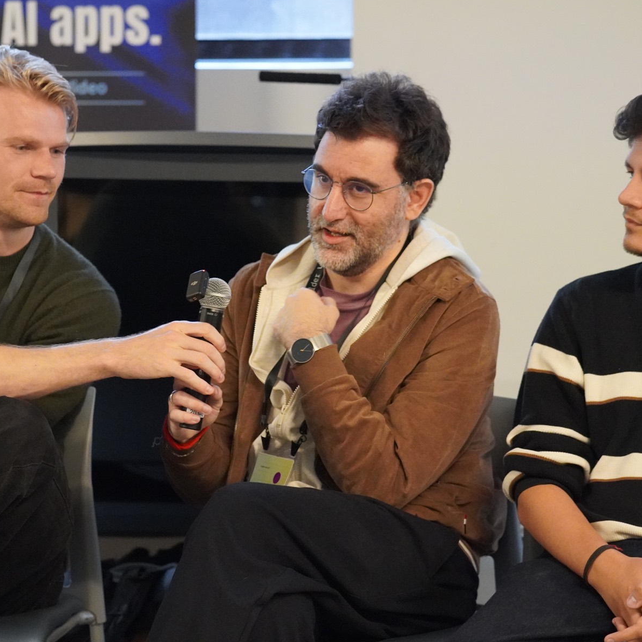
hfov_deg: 12.1
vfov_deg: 12.1
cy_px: 320
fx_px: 3035
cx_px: 203
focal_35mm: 145
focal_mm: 75
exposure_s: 1/160
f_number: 2.5
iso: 6400
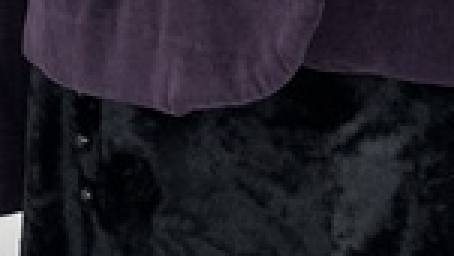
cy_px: -307
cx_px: 301
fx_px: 903
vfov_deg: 13.1
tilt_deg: -4.5
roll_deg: +0.2
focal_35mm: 75
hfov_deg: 28.1
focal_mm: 5.96
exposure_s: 1/171
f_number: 1.6
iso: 40
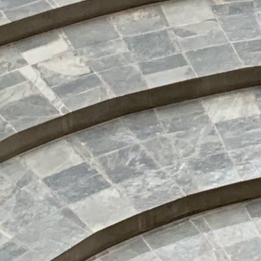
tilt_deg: -10.2
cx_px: 271
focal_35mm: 218
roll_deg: +1.1
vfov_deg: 7.0
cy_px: -578
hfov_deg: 8.0
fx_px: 1860
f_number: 1.8
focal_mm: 4.25
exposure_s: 1/90
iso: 100
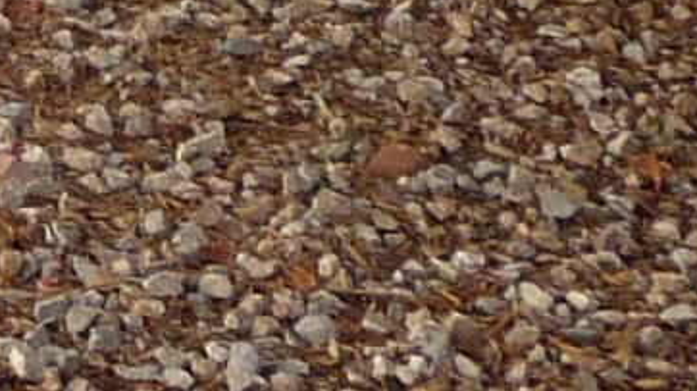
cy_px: -840
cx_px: -789
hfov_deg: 8.5
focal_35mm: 239
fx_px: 4414
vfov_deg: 4.8
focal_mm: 4.7
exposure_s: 1/250
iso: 100
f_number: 3.3
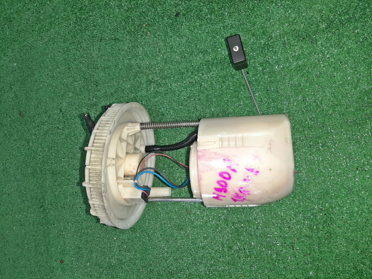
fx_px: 279
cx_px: 186
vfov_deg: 53.1
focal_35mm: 26
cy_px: 140
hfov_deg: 67.3
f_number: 1.7
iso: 153
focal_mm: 3.93
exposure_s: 1/50
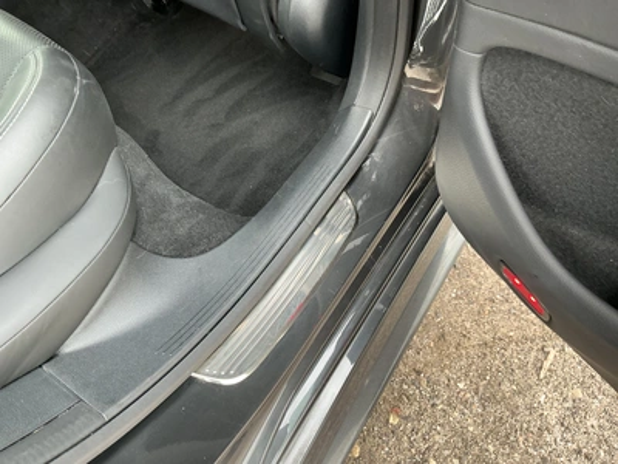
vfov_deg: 49.7
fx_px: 500
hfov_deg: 63.4
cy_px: 232
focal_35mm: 28
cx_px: 309
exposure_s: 1/117
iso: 64
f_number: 1.8
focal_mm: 3
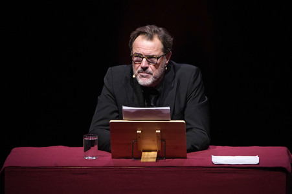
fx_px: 4863
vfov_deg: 2.3
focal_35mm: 600
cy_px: 97
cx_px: 146
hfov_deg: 3.4
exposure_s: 1/80
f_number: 6.3
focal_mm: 600
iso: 6400
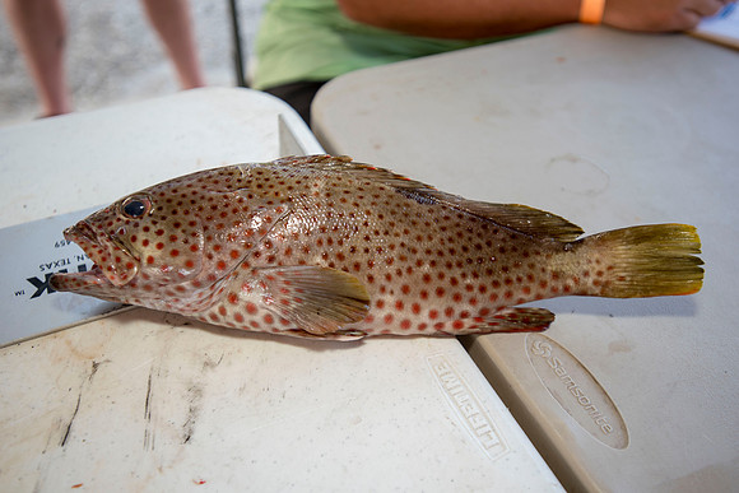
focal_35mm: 32
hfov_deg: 58.7
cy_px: 246
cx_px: 370
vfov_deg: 41.1
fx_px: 657
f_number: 3.5
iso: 250
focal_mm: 32
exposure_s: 1/125
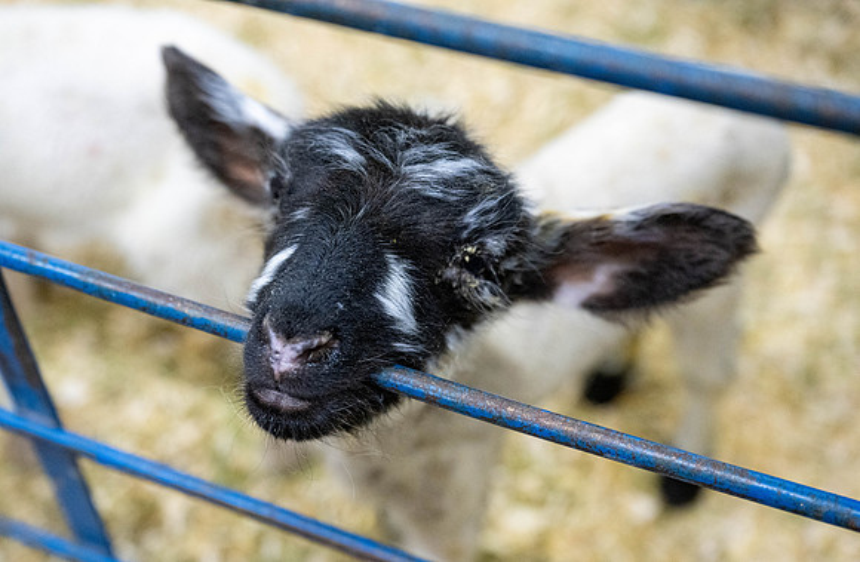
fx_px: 978
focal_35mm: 41
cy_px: 317
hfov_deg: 47.4
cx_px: 384
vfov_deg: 32.0
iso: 2500
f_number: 3.5
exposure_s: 1/250
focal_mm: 37
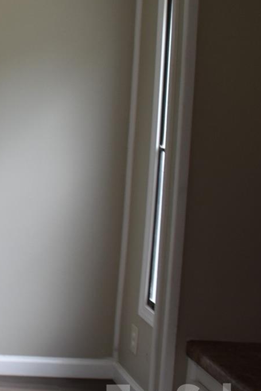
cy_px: 102
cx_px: -292
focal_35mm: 99
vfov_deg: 20.5
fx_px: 1077
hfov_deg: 12.0
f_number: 5
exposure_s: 1/100
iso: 400
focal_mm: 22
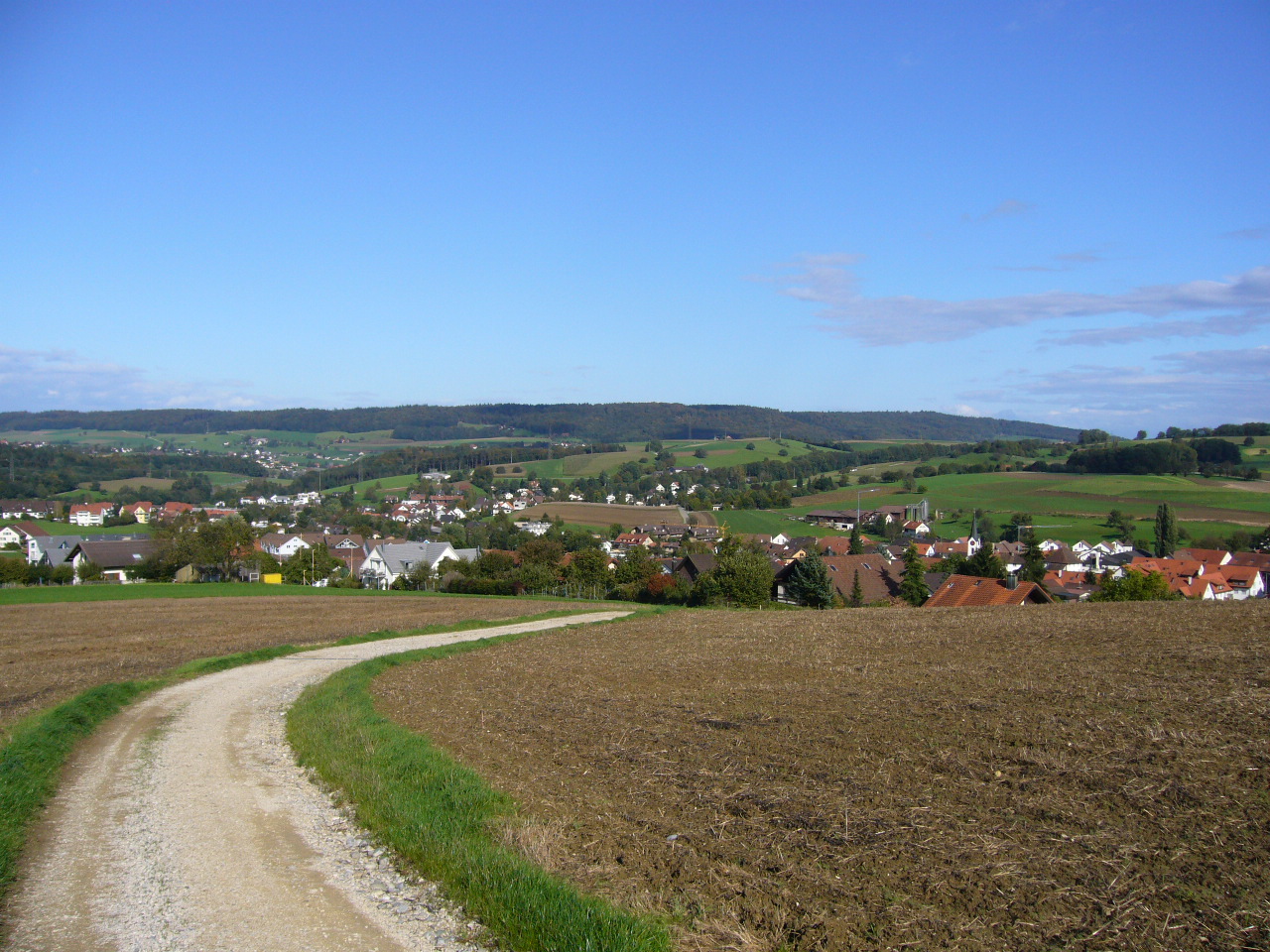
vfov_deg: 40.7
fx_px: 1284
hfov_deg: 52.6
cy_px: 476
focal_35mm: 35
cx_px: 635
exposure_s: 1/500
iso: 80
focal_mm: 5.8
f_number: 5.6
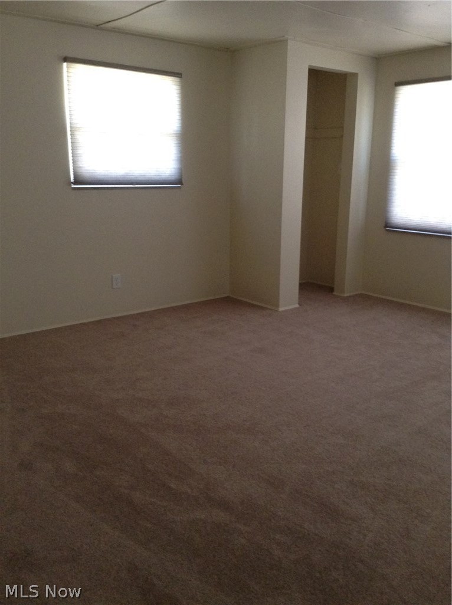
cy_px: 302
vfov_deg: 55.4
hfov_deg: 42.8
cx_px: 226
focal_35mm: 33
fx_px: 576
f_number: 2.4
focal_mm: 3.3
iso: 160
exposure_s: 1/24
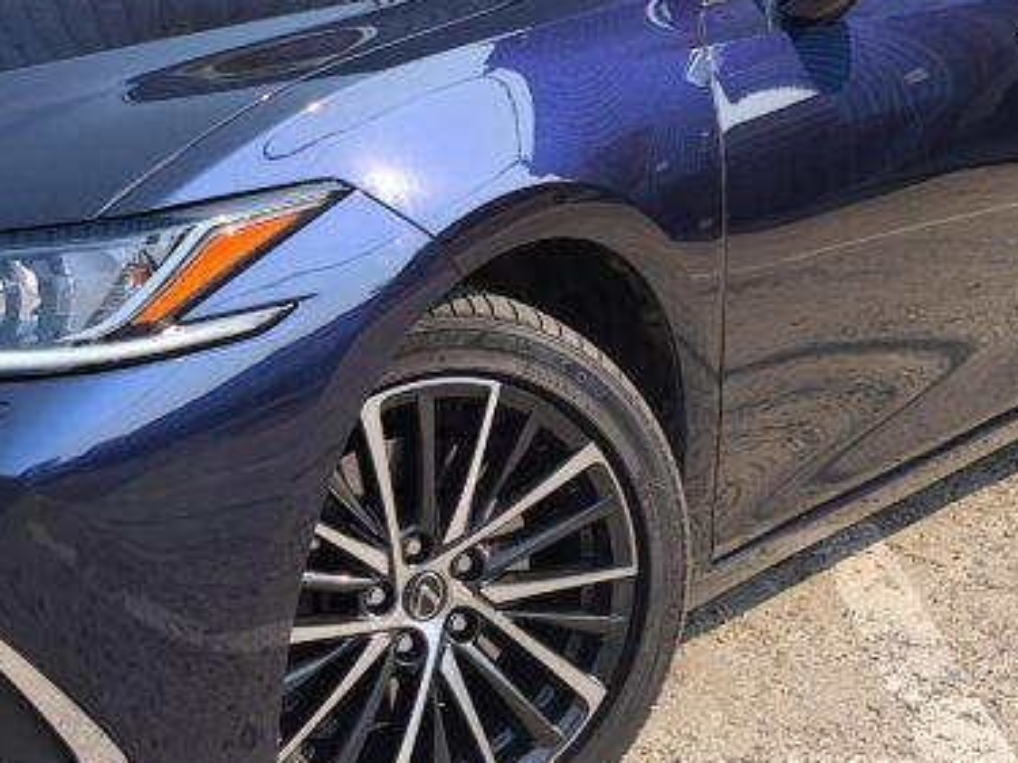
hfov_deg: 23.5
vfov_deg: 18.0
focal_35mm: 82
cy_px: 323
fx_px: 2411
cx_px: 209
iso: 50
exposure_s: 1/1567
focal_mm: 6.57
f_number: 1.6
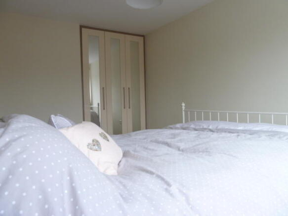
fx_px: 208
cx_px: 144
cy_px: 108
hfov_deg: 69.4
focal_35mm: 25
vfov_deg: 54.9
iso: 160
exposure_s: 1/30
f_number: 3.3
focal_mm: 4.1
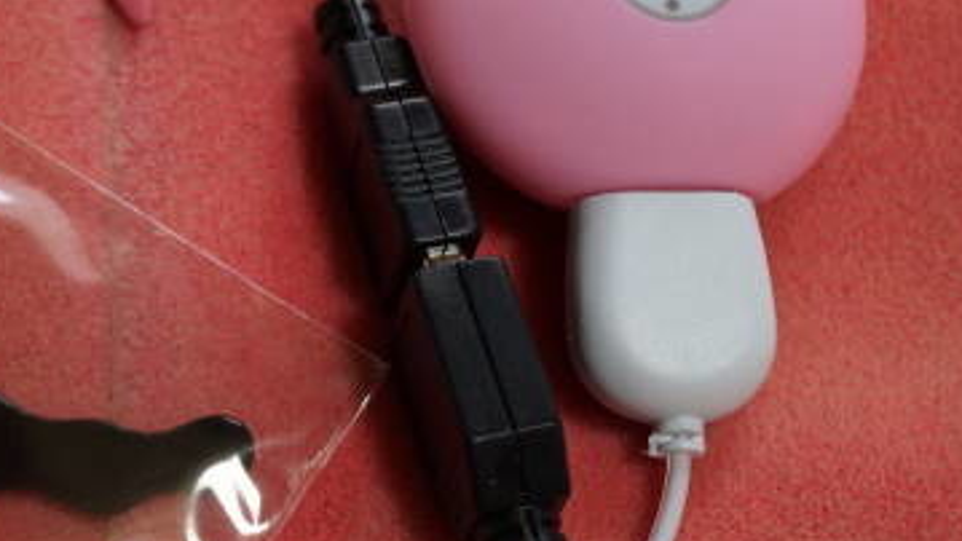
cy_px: 245
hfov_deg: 25.0
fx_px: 2143
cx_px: 220
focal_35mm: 84
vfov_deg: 14.4
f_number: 5
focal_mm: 30
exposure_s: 1/100
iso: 1600
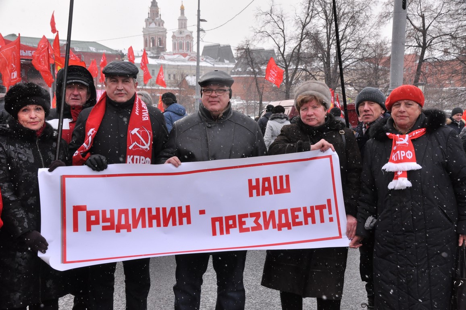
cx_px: 233
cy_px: 155
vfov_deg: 28.0
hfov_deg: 41.2
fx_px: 621
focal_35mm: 48
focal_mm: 32
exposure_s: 1/500
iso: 800
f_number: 11
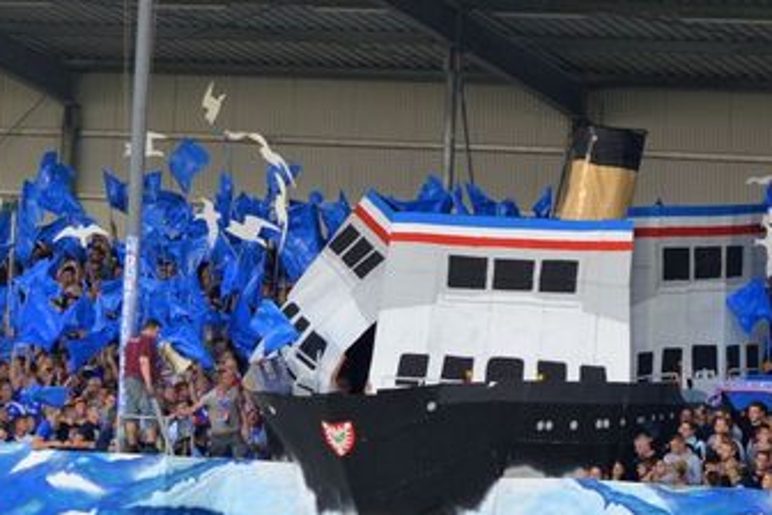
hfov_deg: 11.5
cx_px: 443
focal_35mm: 178
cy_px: 418
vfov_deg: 7.7
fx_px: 3817
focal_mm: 70
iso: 800
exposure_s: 1/500
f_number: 2.8
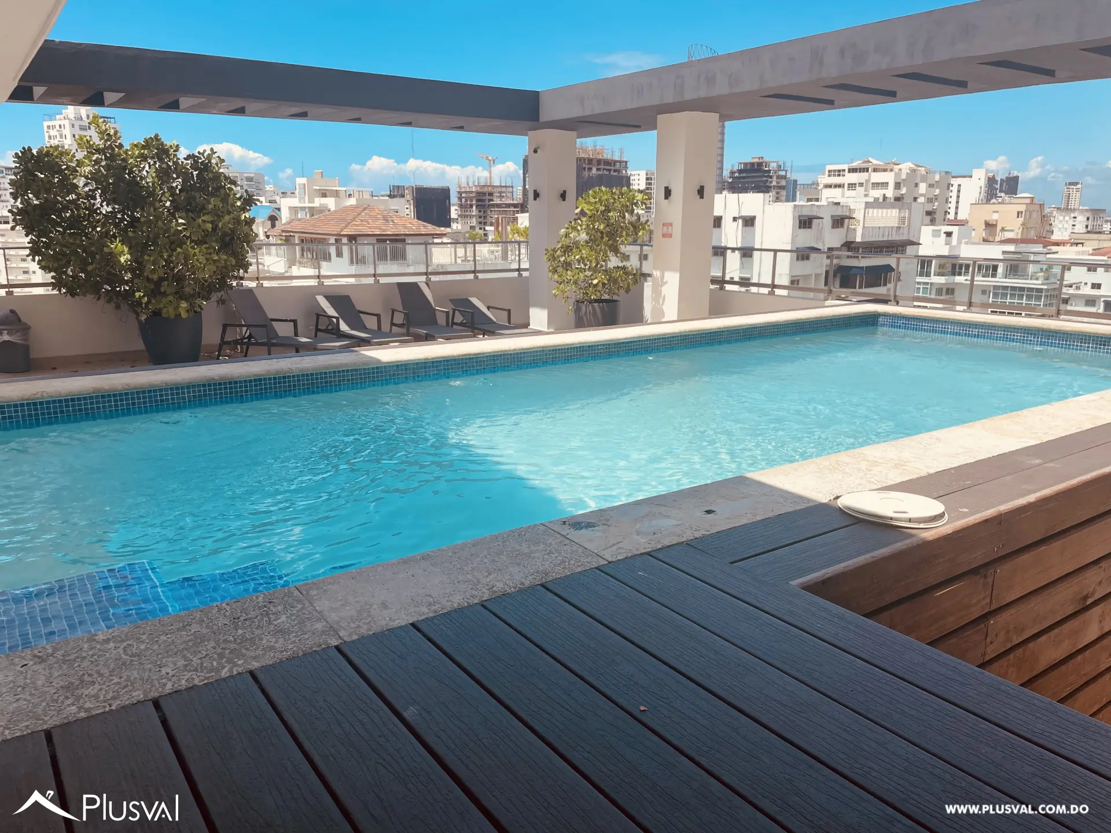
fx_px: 834
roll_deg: +0.2
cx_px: 556
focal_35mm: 26
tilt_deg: -13.0
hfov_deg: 67.3
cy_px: 416
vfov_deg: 53.1
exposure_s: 1/3509
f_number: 1.6
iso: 32
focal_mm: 4.2
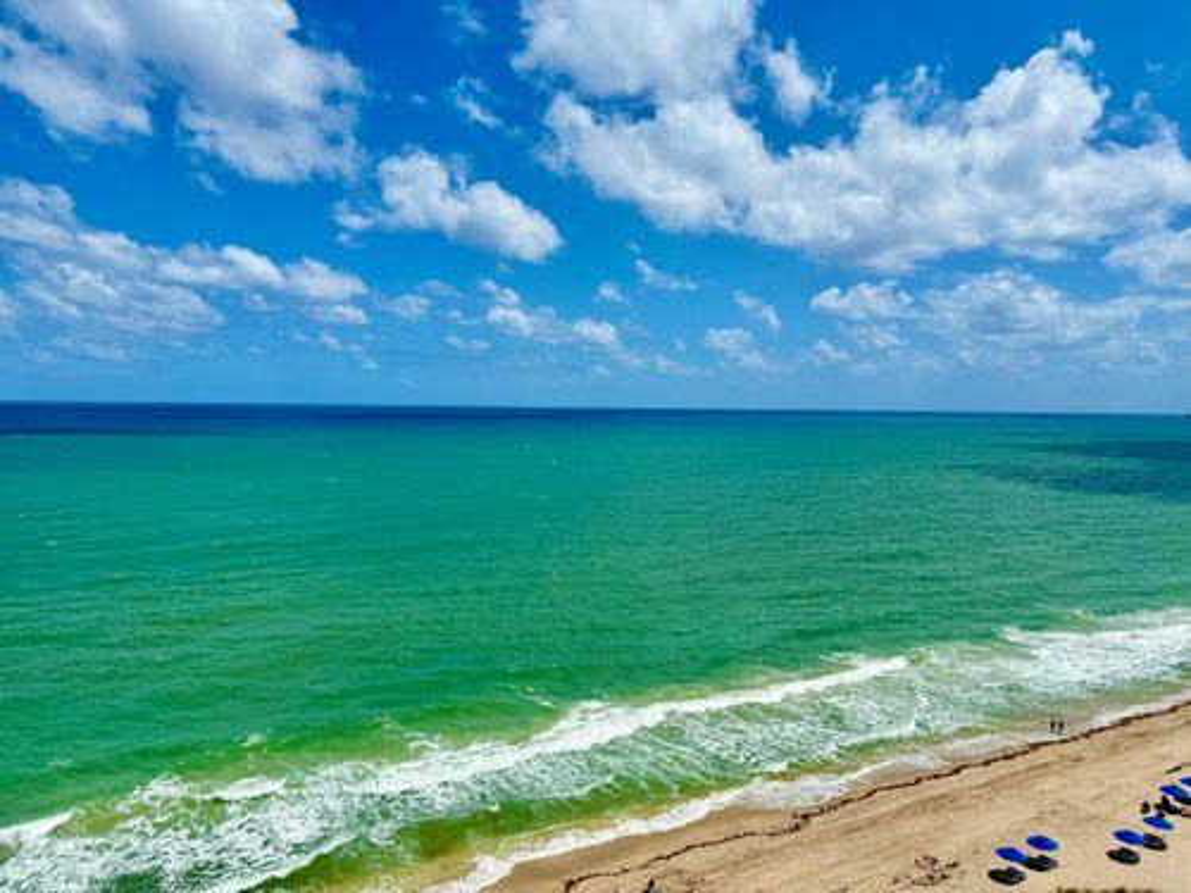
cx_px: 596
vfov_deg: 56.8
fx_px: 826
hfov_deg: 71.6
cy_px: 446
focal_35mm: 24
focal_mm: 6.76
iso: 80
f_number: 1.78
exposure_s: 1/14286
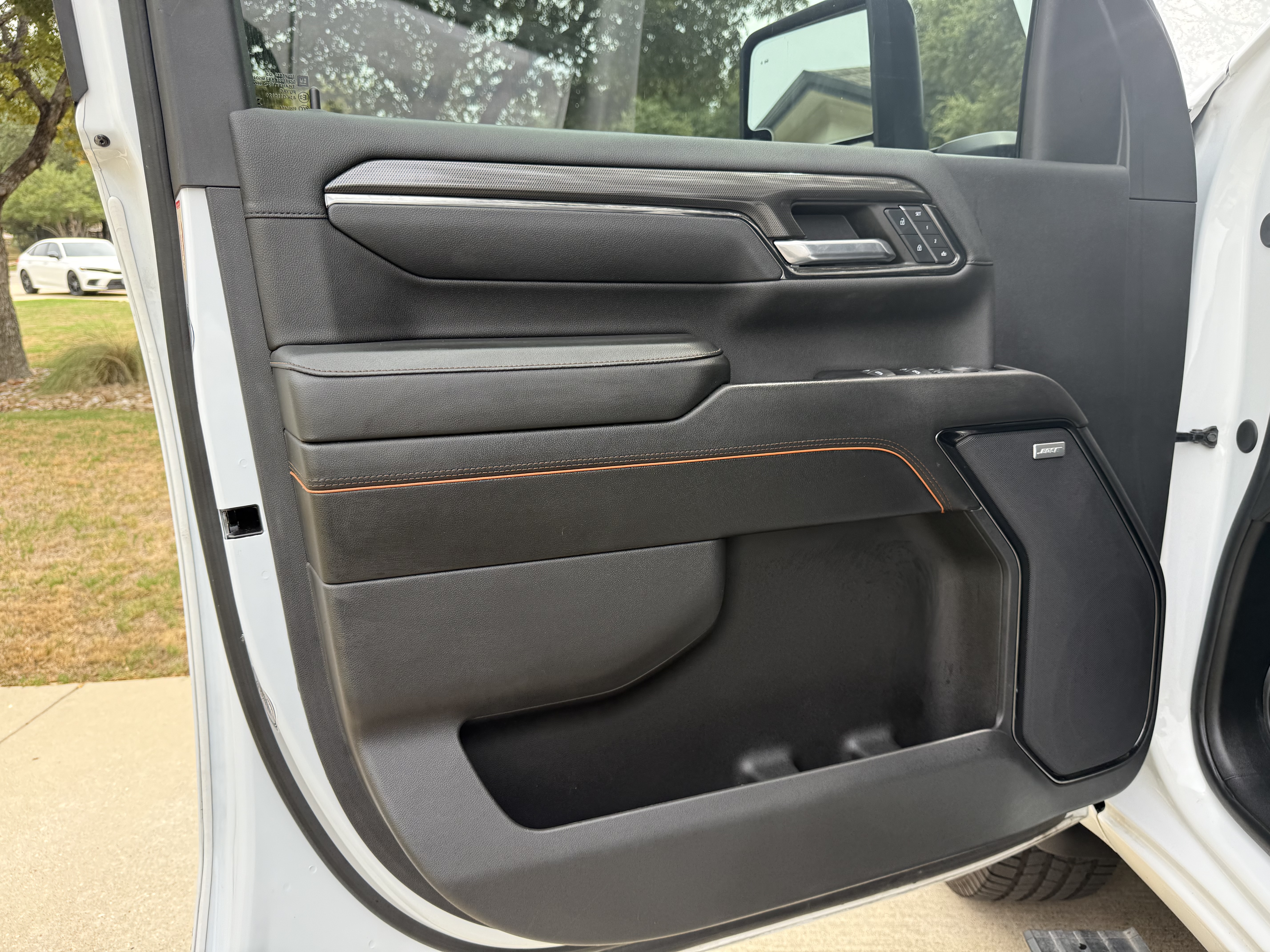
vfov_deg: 56.8
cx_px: 635
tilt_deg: -16.5
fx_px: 881
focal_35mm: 24
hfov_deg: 71.6
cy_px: 476
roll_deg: +1.5
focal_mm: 6.76
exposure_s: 1/632
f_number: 1.78
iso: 100
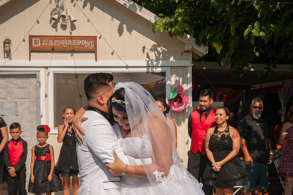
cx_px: 156
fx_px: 618
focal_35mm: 76
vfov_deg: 17.9
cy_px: 127
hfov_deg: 26.7
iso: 200
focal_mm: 56
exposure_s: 1/500
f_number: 11
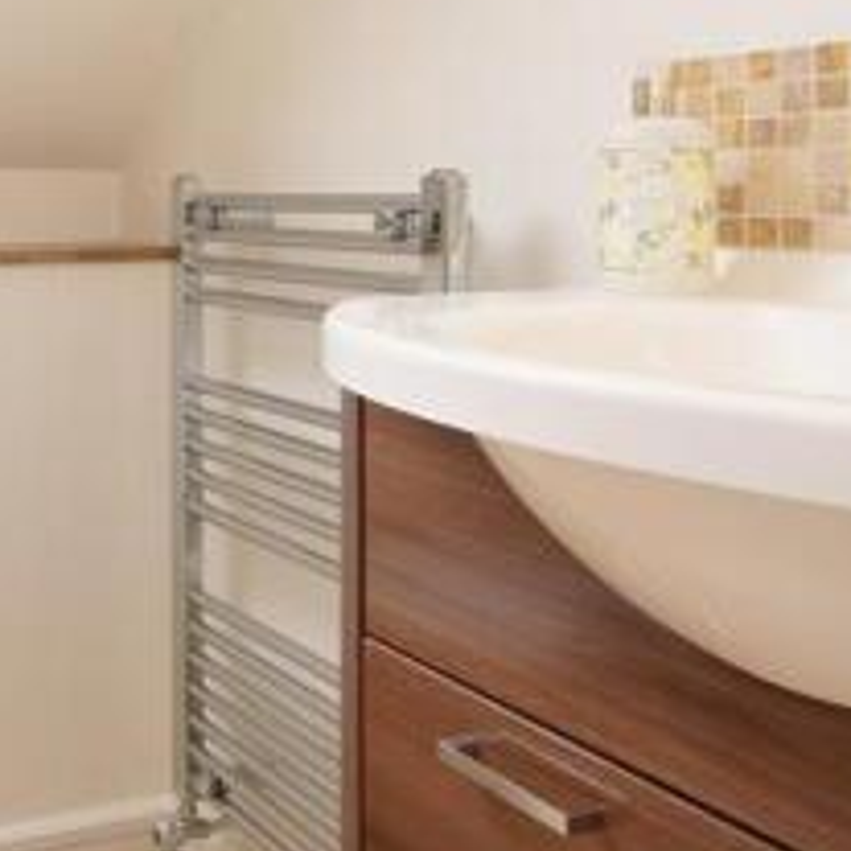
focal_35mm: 44
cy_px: 175
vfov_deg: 36.8
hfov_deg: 32.7
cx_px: -119
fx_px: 1233
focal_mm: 11
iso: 400
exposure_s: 1/100
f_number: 9
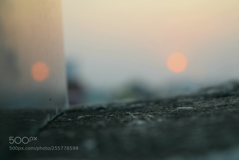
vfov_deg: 16.6
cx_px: 120
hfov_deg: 24.6
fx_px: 548
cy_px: 80
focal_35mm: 82
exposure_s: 1/160
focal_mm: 55
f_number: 6.3
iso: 400
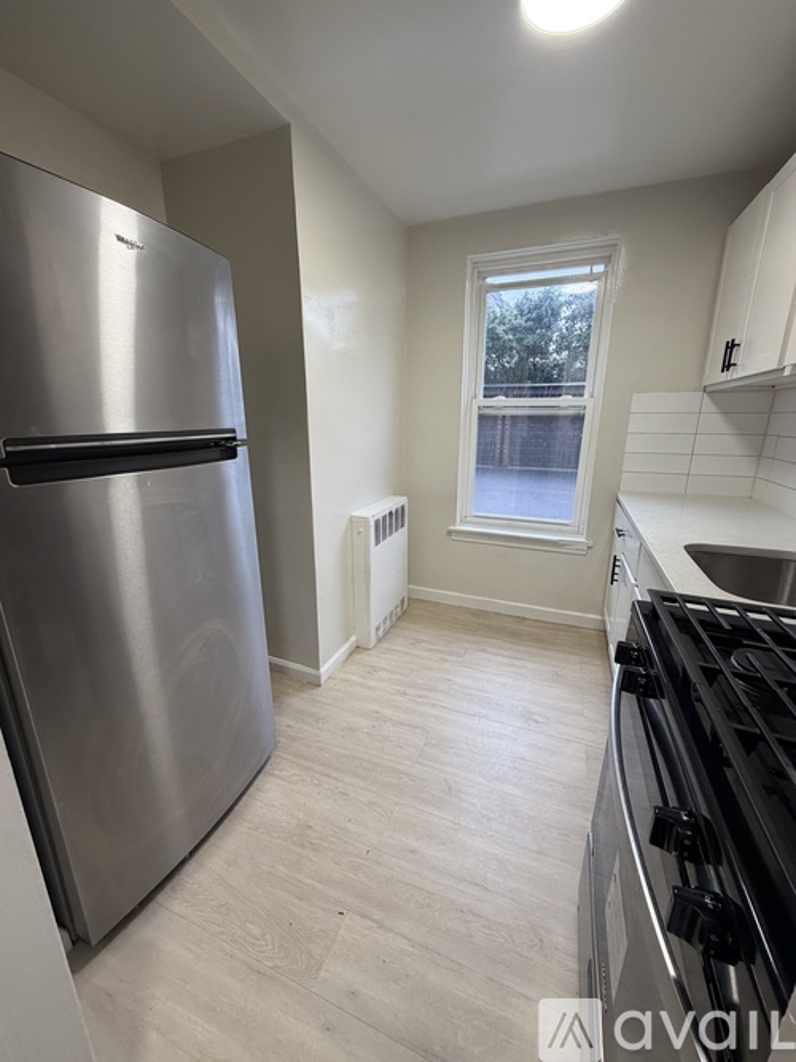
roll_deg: -0.6
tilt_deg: -14.8
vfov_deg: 102.1
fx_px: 429
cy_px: 531
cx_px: 398
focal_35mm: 14
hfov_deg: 85.7
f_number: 2.2
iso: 250
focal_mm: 2.22
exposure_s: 1/120
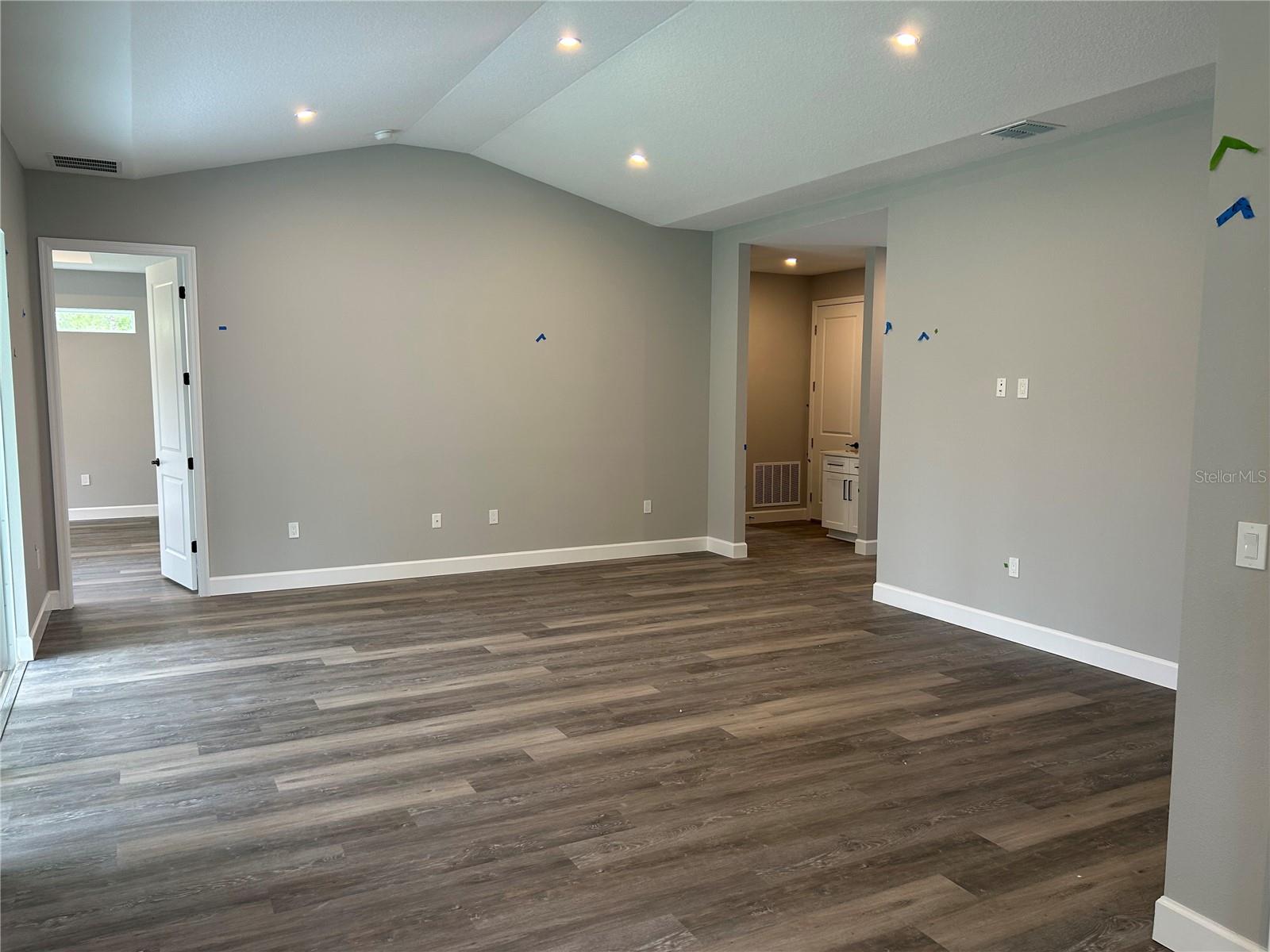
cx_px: 635
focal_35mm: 26
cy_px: 476
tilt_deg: -5.5
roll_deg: +0.2
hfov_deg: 67.3
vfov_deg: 53.1
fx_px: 954
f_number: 1.5
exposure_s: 1/60
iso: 80
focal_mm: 5.7
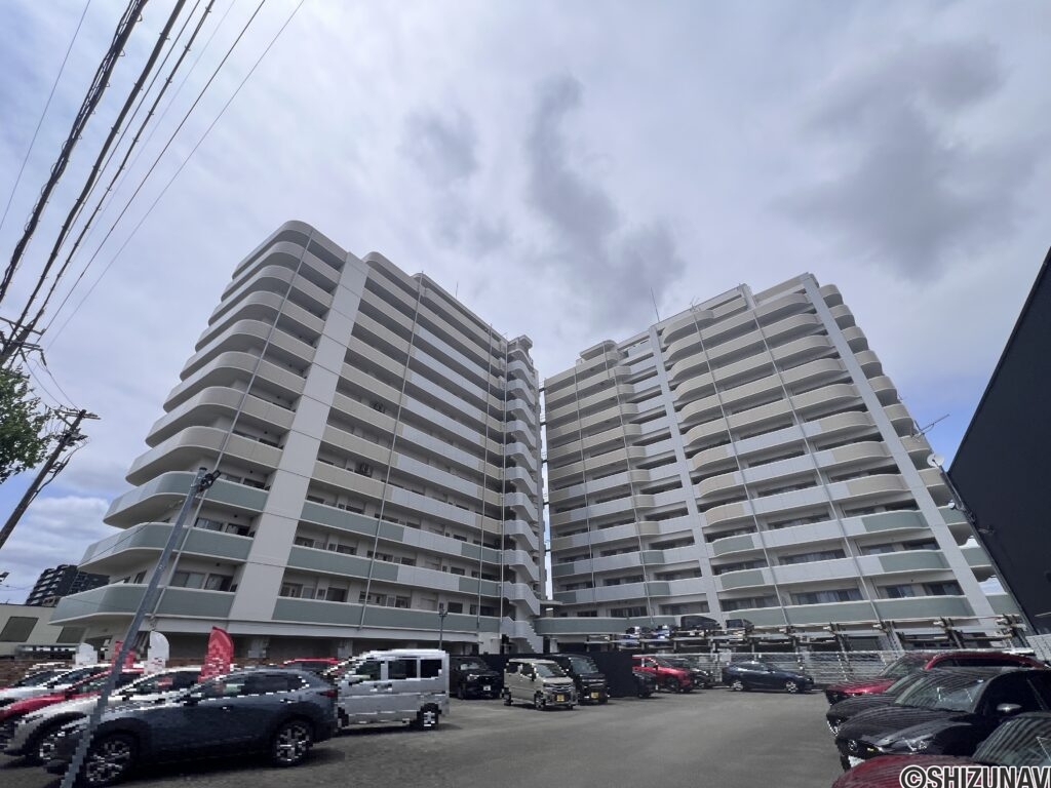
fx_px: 395
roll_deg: +0.5
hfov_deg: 106.2
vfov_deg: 89.9
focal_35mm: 13
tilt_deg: +32.5
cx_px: 526
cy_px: 394
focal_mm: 1.57
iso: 40
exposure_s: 1/3922
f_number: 1.8
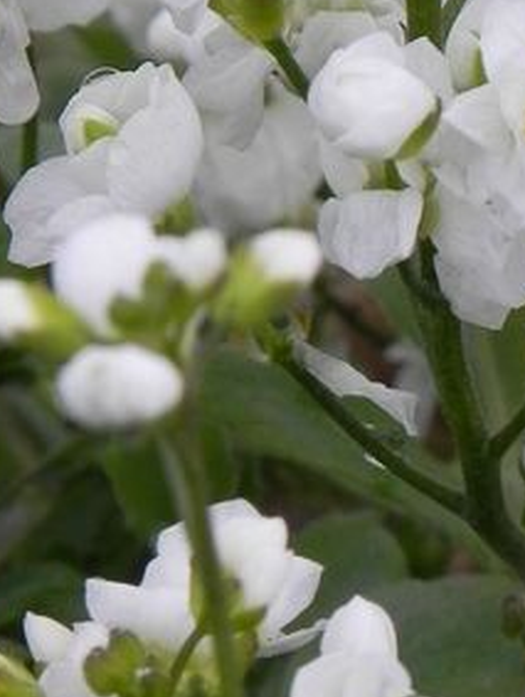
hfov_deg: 1.2
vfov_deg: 1.7
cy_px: 86
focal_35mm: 1200
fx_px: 24212
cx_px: 76
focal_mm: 75.7
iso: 160
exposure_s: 1/500
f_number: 5
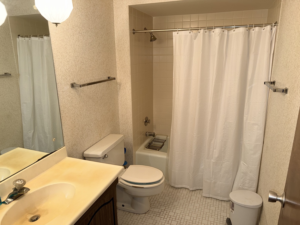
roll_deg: +0.6
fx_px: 208
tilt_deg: -14.4
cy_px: 112
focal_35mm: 24
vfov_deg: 56.8
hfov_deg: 71.6
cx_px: 150
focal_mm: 6.76
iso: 64
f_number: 1.78
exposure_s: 1/39
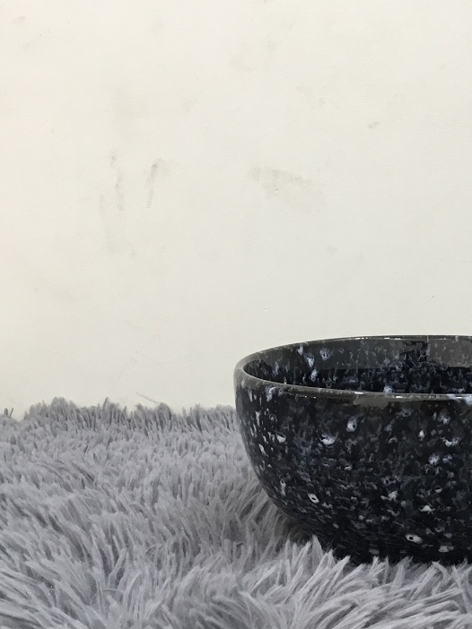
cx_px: 391
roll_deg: +1.2
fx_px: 964
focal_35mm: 53
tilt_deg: -7.7
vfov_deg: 36.1
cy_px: 372
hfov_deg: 26.9
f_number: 2.4
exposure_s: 1/33
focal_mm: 3.3
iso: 80
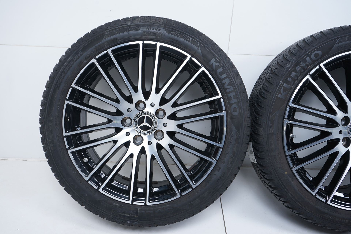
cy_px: 117
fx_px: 351
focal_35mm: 36
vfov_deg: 36.8
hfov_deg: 53.2
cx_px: 176
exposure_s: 1/100
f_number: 7.1
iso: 250
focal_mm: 36
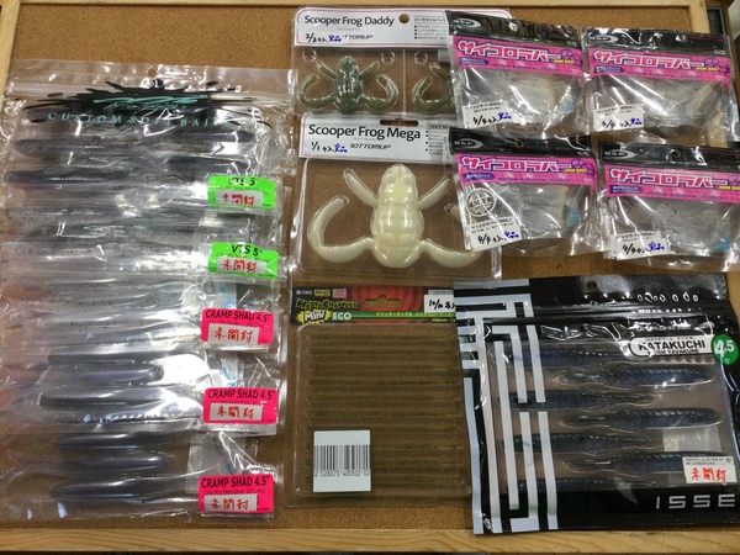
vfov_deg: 45.4
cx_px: 370
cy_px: 278
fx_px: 663
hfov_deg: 58.4
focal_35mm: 31
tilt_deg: -74.9
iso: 32
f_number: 2.4
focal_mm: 3.3
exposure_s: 1/30
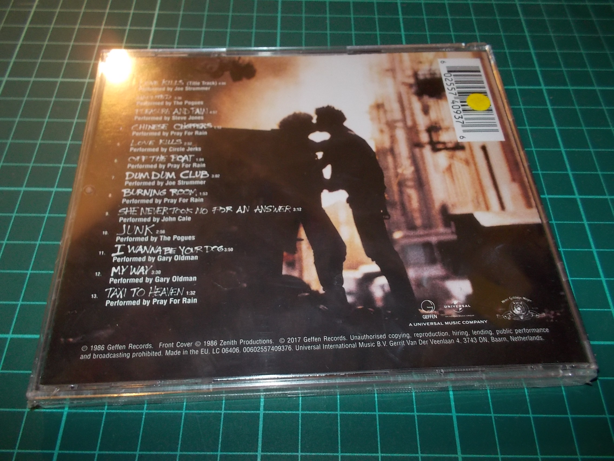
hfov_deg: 61.7
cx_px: 307
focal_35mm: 29
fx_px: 514
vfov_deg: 48.2
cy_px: 230
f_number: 3.3
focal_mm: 4.1
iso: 200
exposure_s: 1/30
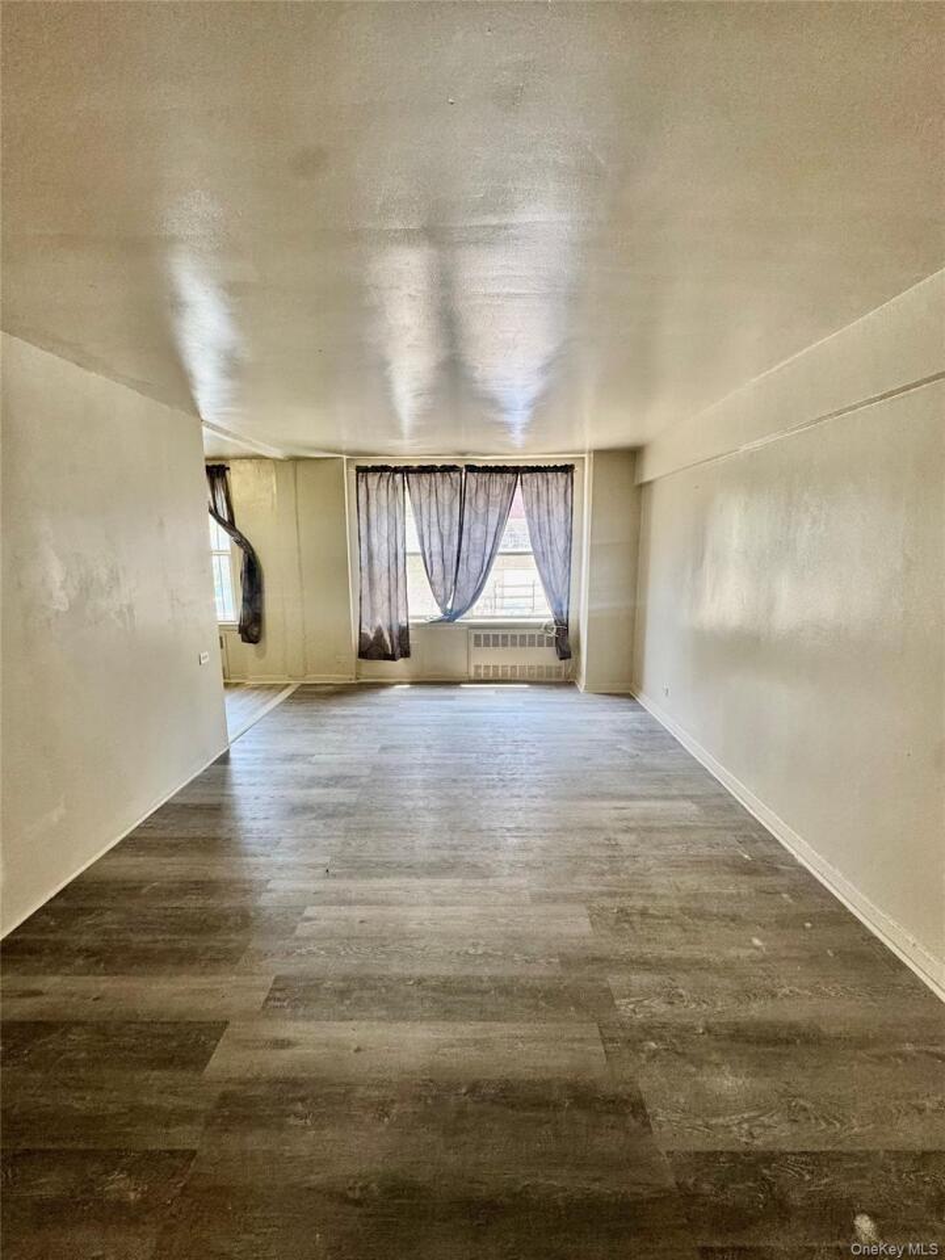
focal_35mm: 14
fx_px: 510
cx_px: 472
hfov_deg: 85.7
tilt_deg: -9.9
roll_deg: +0.5
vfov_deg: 102.1
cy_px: 630
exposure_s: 1/120
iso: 250
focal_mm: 2.22
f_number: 2.2
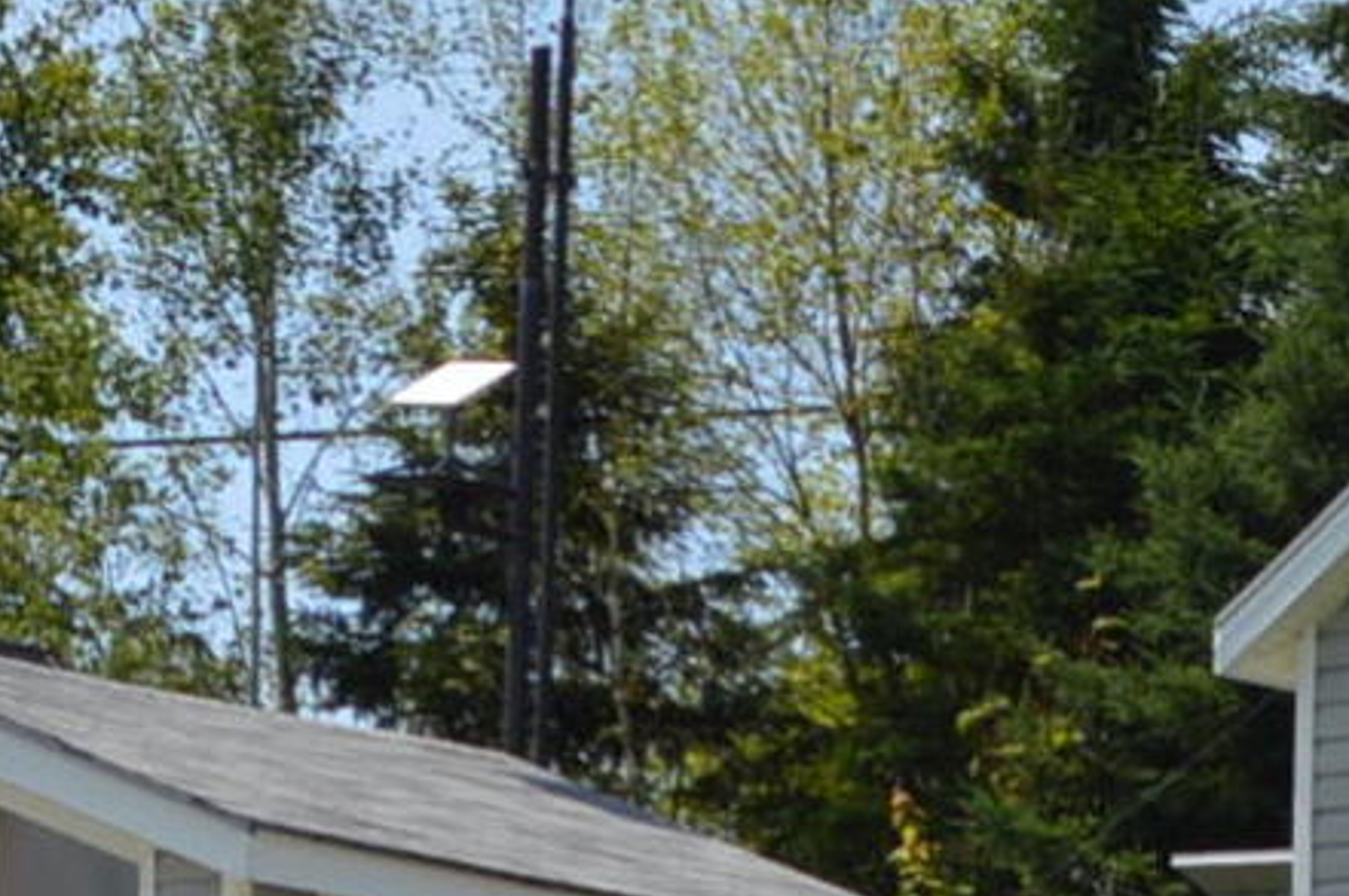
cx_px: 2279
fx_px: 21013
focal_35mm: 561
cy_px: 1208
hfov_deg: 3.7
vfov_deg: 2.4
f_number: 8
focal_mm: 55
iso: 100
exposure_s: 1/250
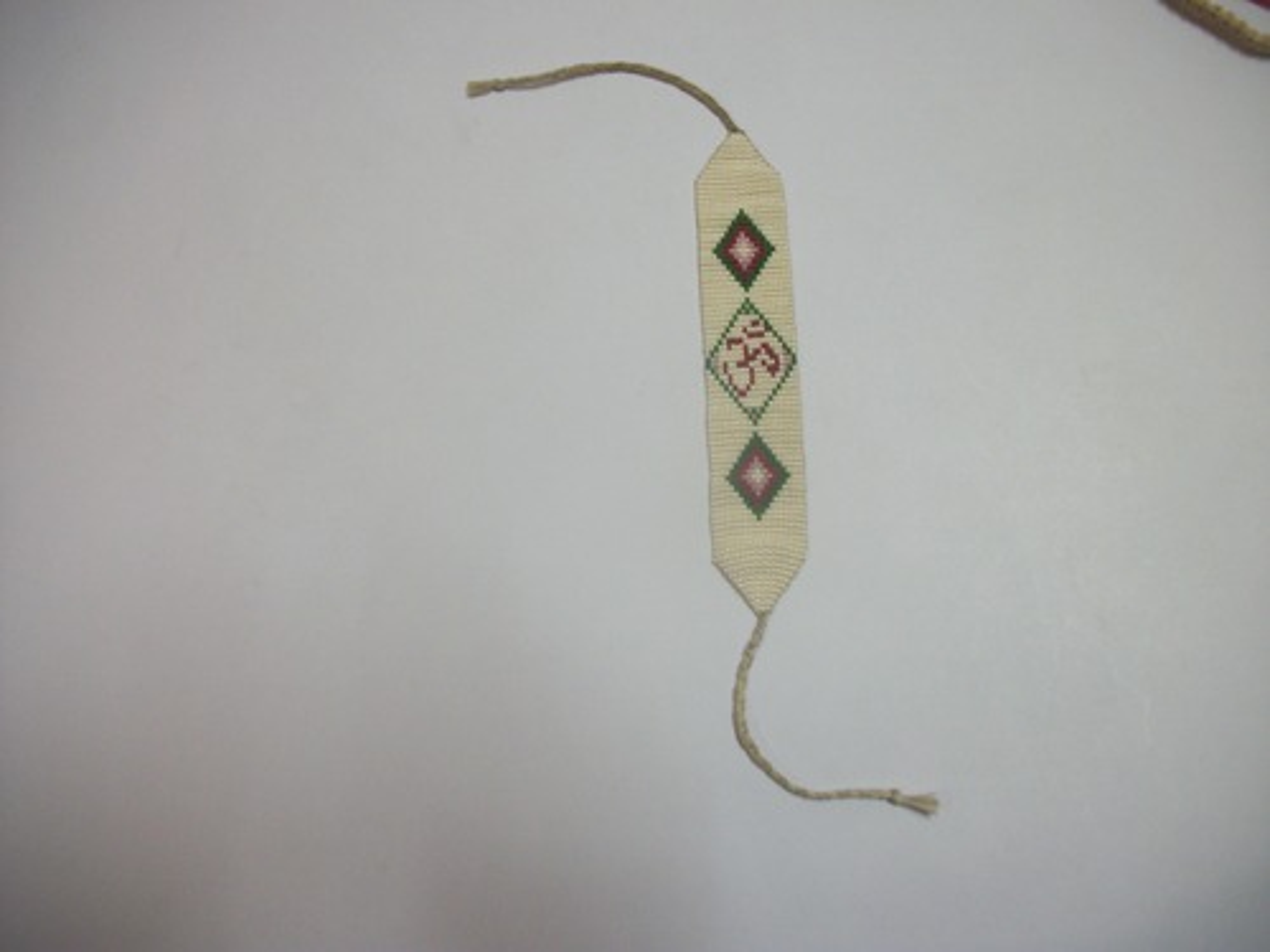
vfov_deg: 44.2
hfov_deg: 56.8
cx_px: 635
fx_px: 1174
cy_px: 476
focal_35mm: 32
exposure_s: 1/8
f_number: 2.9
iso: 115
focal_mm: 5.7
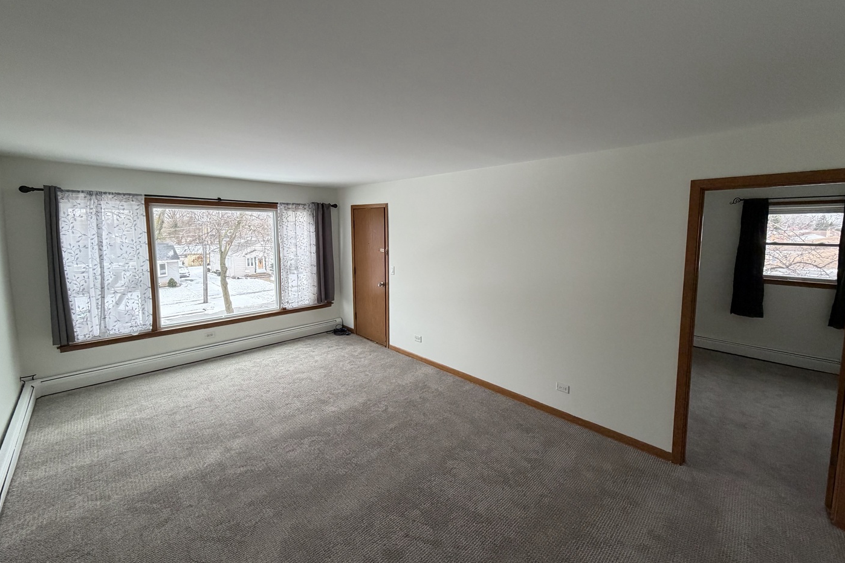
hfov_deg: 100.4
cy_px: 263
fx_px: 352
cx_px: 433
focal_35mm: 15
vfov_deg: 77.2
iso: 250
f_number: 2.2
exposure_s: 1/122
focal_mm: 2.22
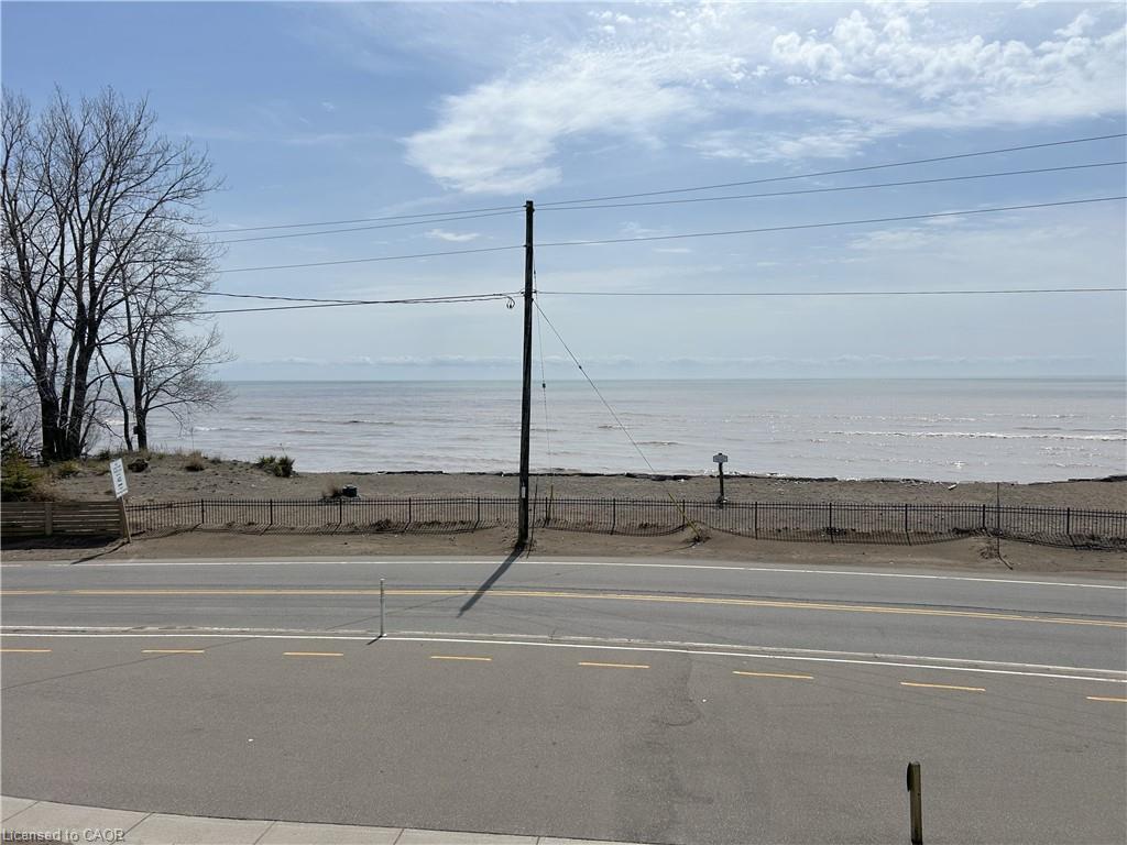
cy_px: 422
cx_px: 564
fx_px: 846
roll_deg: +0.6
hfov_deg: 67.3
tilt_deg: -3.4
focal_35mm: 26
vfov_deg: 53.1
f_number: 1.5
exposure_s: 1/14286
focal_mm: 5.7
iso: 50
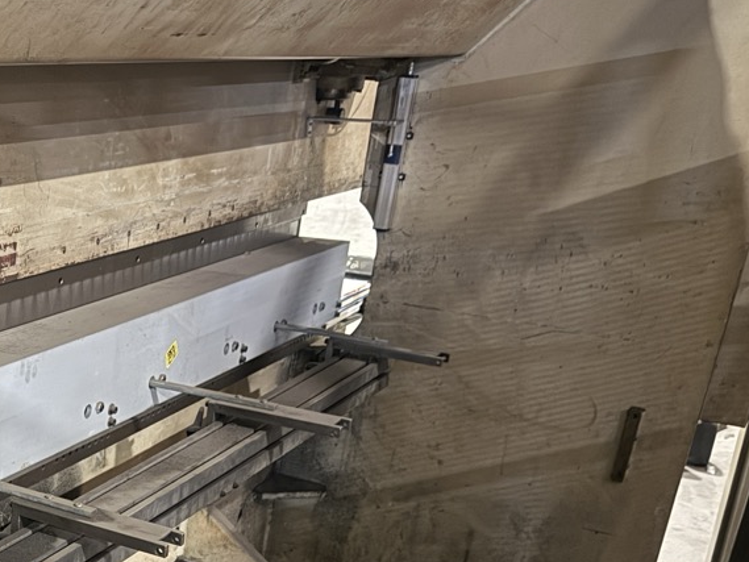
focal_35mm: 54
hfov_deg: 32.5
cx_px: -9
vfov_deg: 25.6
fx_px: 1169
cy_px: 575
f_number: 1.78
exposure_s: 1/10
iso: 1250
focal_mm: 6.76
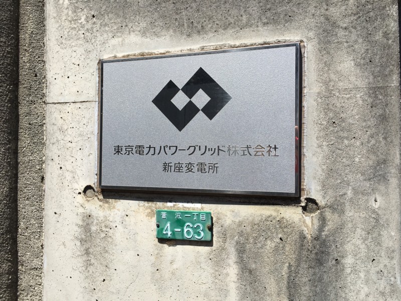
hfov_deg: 61.7
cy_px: 150
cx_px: 200
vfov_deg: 48.2
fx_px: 336
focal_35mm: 29
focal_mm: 4.15
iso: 25
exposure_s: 1/1350
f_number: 2.2
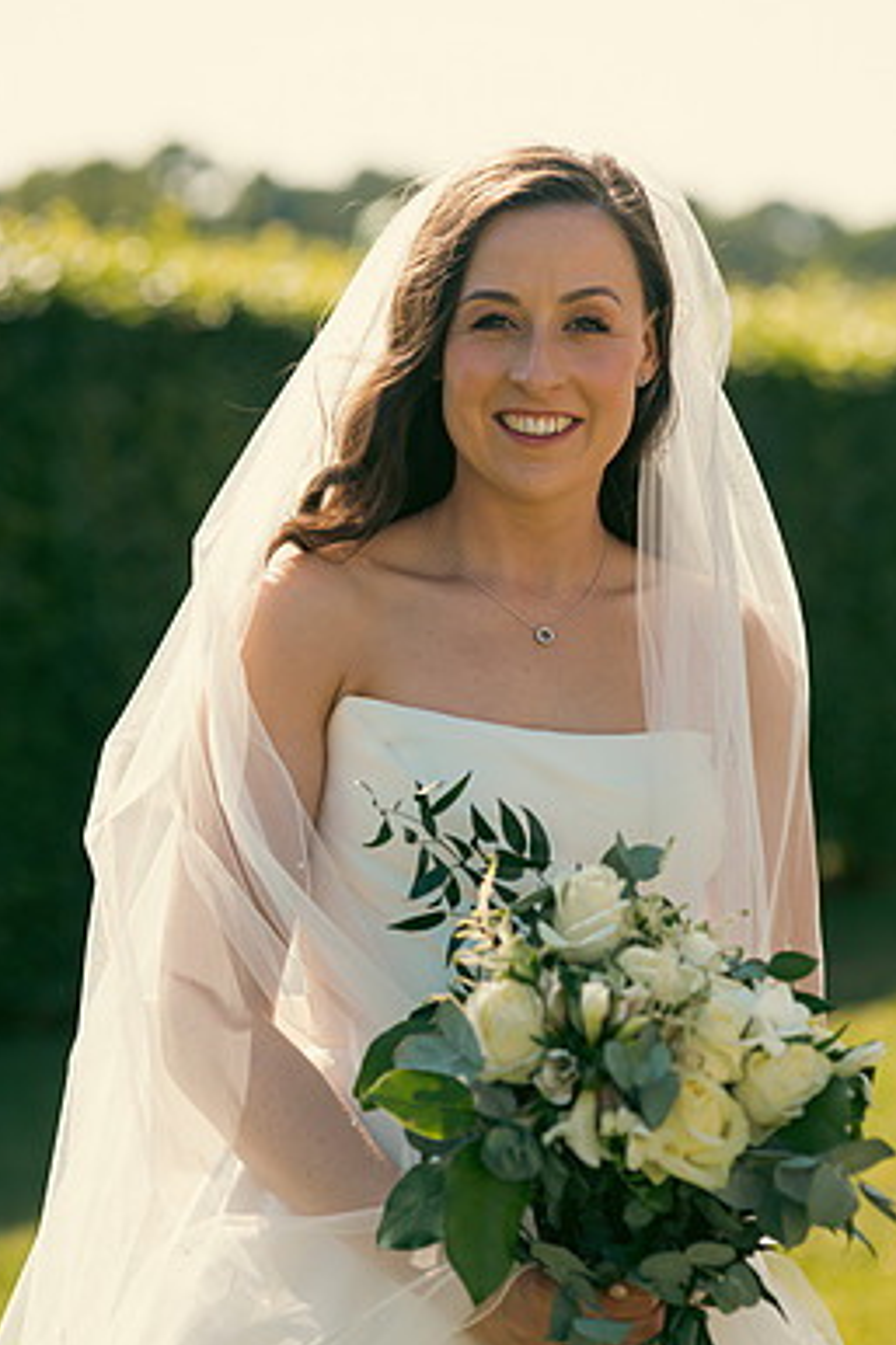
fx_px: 5231
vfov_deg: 14.7
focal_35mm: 140
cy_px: 746
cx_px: 495
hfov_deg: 9.8
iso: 200
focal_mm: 120
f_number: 3.5
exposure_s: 1/800
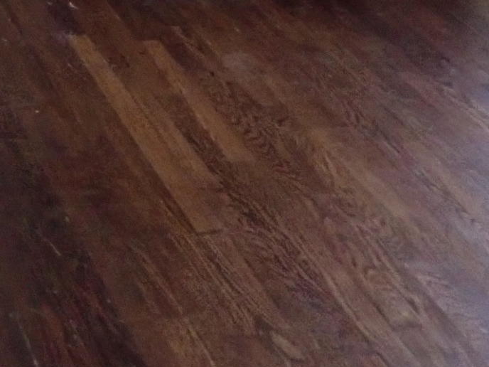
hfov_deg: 16.9
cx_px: -173
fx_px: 1540
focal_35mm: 109
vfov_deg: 12.2
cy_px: -338
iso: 640
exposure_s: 1/30
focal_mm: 4.5
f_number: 2
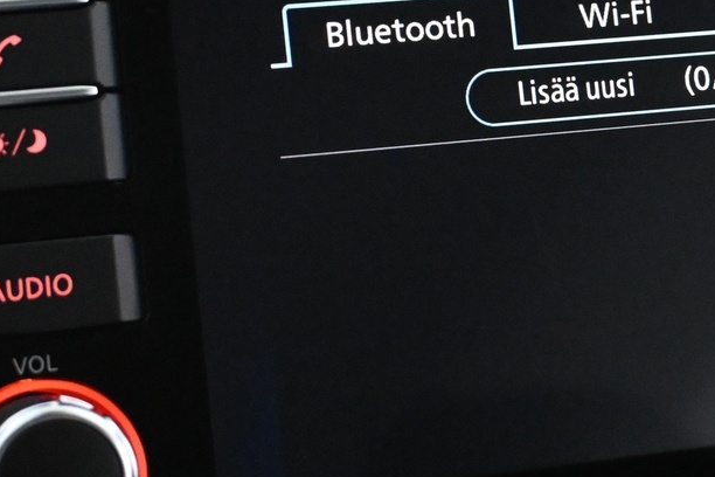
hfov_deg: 15.1
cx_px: 547
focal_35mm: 135
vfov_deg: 10.1
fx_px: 2681
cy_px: 143
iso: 7200
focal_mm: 34
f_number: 5
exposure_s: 1/60
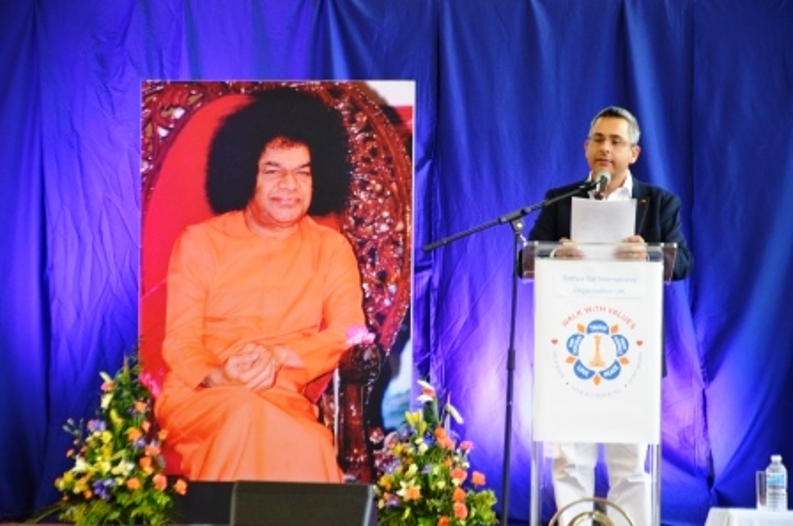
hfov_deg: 16.1
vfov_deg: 10.7
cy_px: 263
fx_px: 2804
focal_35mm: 128
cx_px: 396
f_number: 5.6
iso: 1600
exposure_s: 1/50
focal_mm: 85
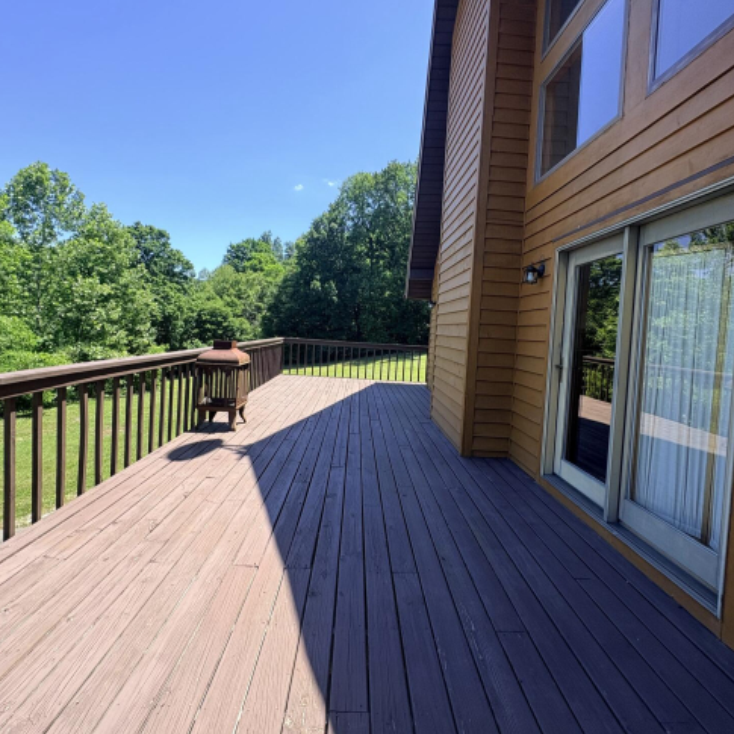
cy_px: 343
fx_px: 408
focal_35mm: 17
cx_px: 365
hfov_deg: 84.0
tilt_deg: -1.1
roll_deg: -3.0
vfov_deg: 83.9
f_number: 2.2
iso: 40
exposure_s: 1/636
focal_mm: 2.22
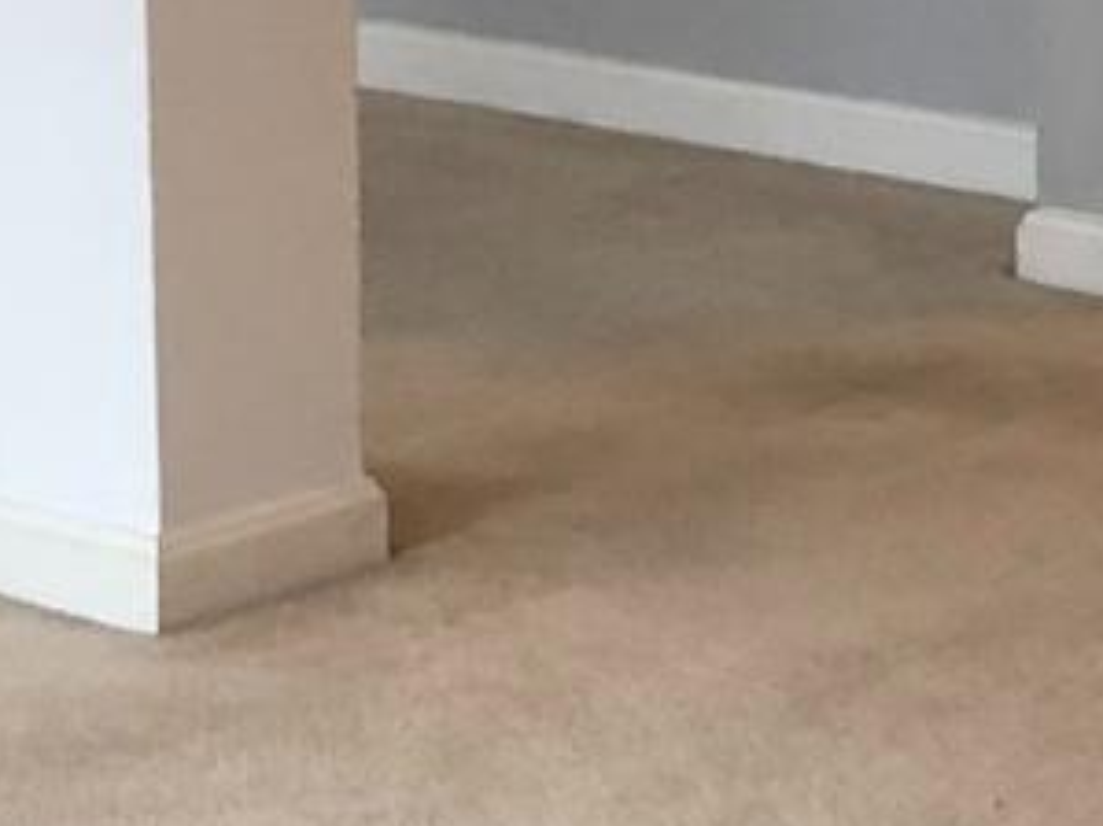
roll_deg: -0.5
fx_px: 6115
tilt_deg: -8.8
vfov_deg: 7.6
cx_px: 1398
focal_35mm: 192
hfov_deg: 10.1
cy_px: -306
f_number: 1.8
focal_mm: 3.99
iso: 40
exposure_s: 1/17
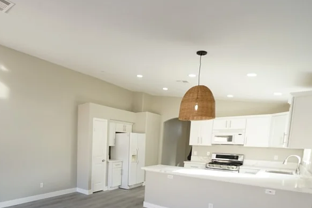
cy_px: 163
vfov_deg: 55.7
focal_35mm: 21
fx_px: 182
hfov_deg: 76.5
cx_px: 86
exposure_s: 1/125
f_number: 8
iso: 1250
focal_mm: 12
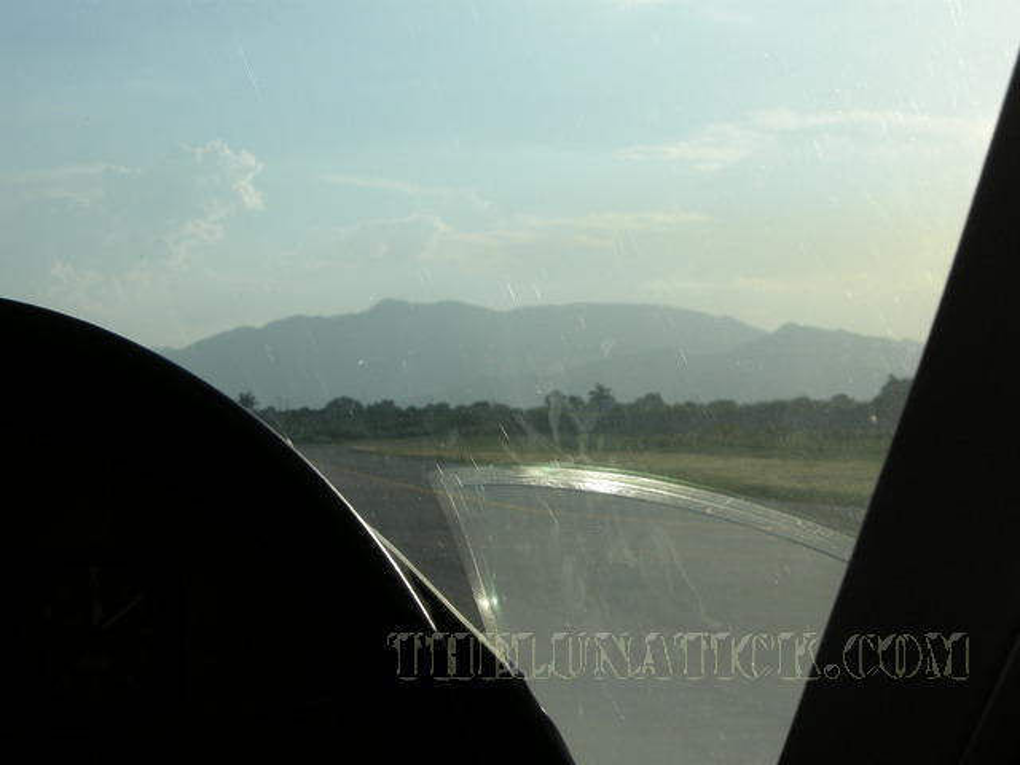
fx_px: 2564
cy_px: 382
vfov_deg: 17.0
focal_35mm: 87
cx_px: 510
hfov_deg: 22.5
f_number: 6.7
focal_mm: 18.6
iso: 64
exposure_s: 1/313
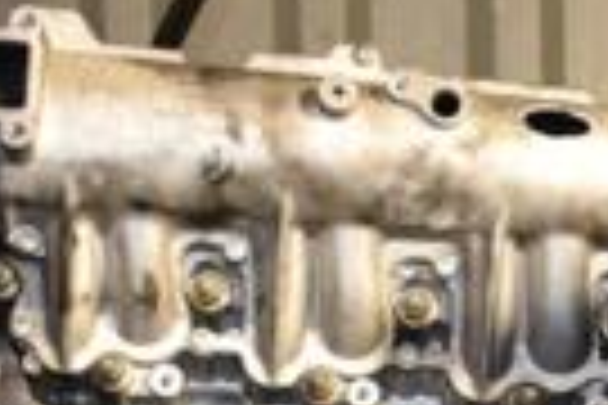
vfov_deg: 9.2
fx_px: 2368
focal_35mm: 140
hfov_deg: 14.6
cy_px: 796
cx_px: 459
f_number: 5
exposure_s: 1/125
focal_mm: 21
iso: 800
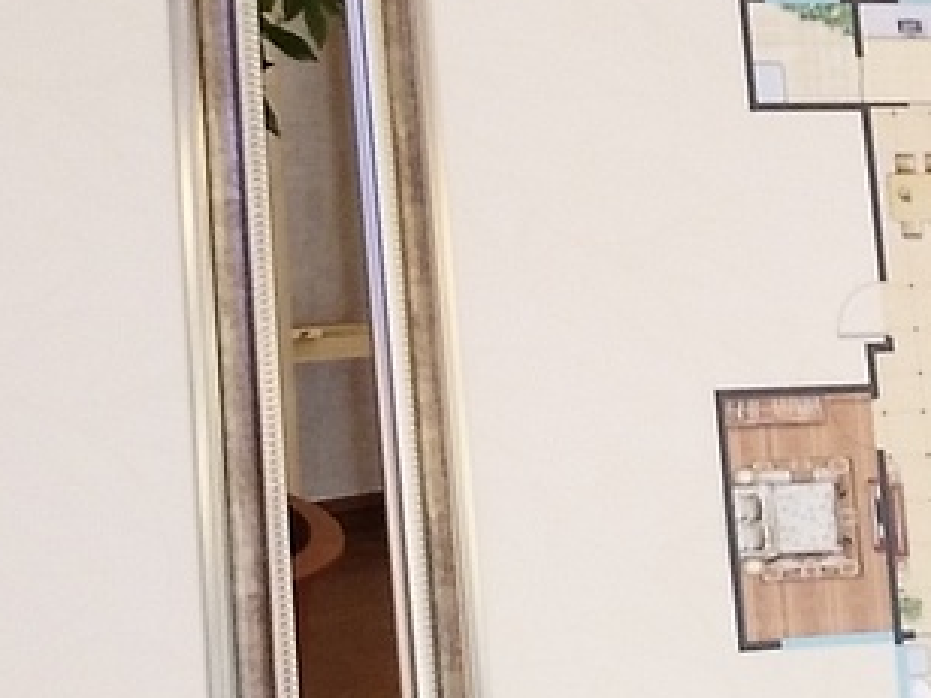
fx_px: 2905
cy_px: 390
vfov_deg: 13.7
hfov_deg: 18.2
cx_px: 523
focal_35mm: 108
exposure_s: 1/33.3
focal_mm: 3.88
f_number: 2
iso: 160
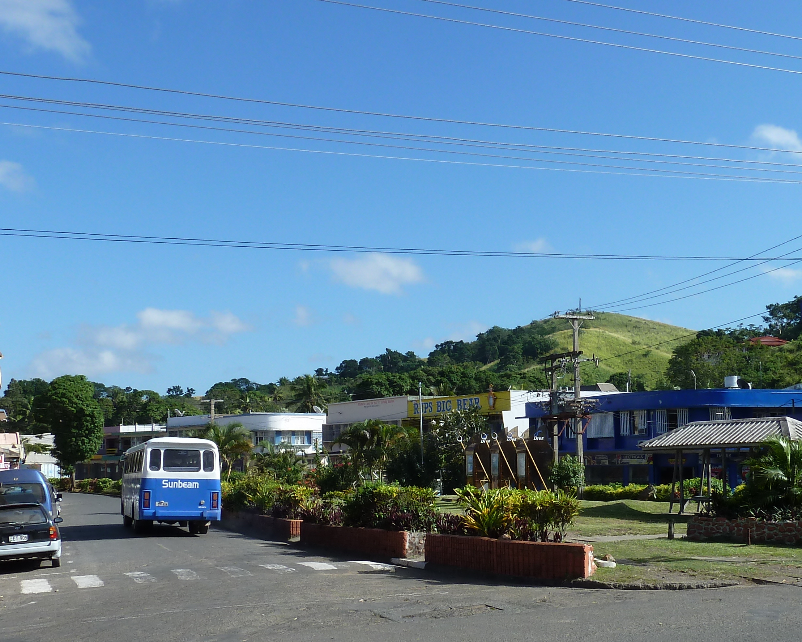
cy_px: 404
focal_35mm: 44
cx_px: 483
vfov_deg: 34.0
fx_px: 1045
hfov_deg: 41.8
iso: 80
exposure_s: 1/400
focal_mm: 4.1
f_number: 4.5
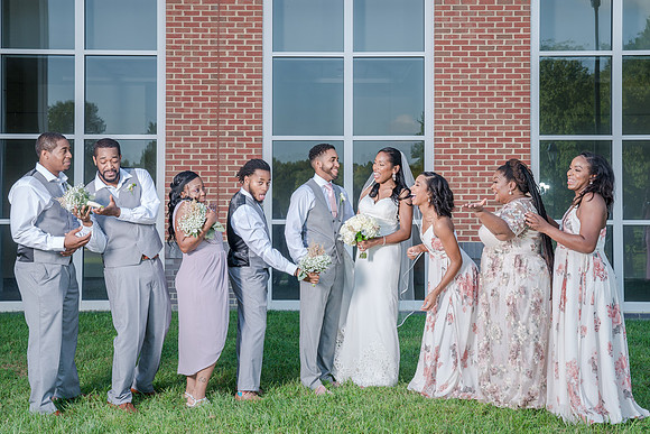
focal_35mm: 56
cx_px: 325
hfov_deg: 35.8
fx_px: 1006
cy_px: 182
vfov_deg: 24.3
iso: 200
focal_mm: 48
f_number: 5.6
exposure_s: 1/200
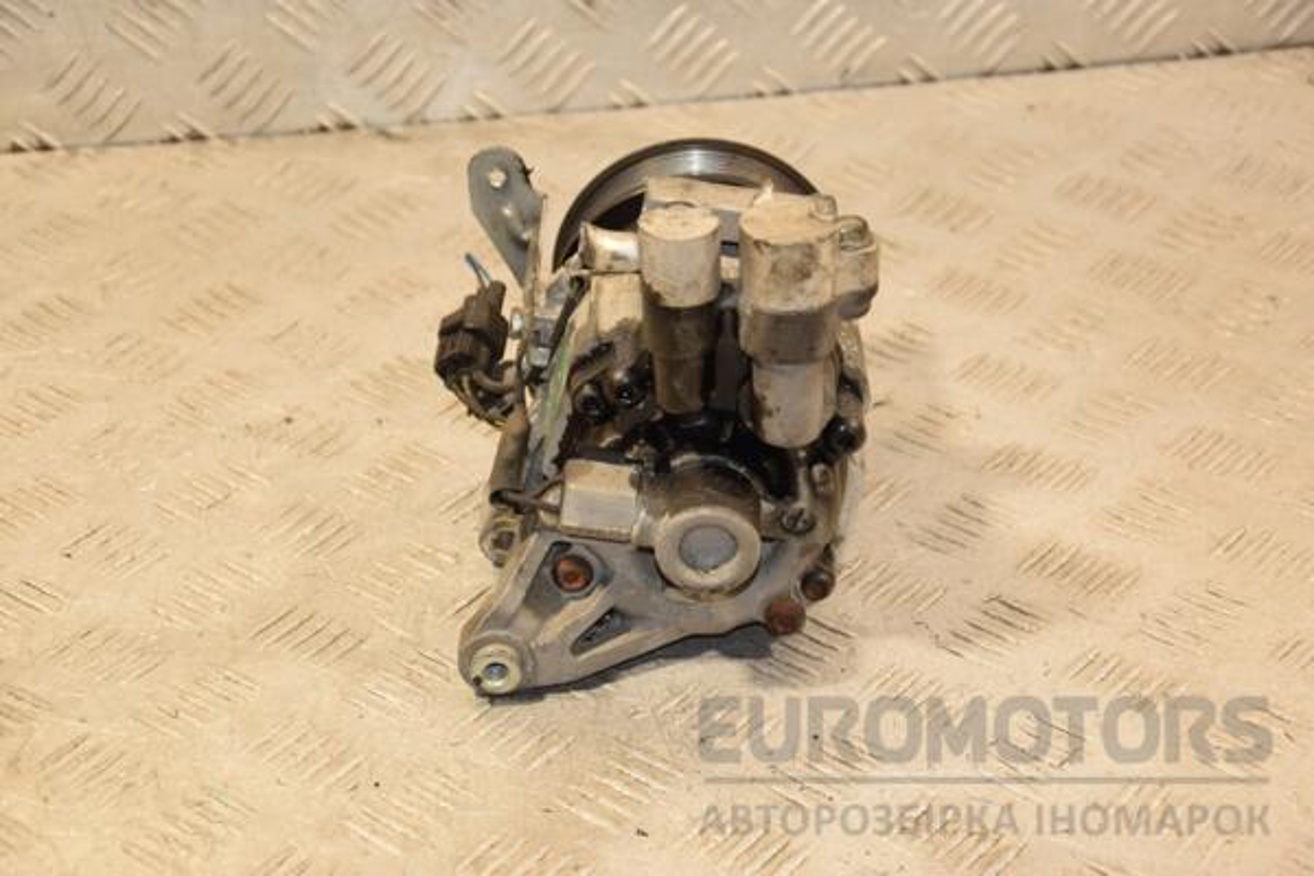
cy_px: 438
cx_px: 657
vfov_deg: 15.7
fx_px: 3175
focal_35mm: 87
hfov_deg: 23.4
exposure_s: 1/200
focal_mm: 58
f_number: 5
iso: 800
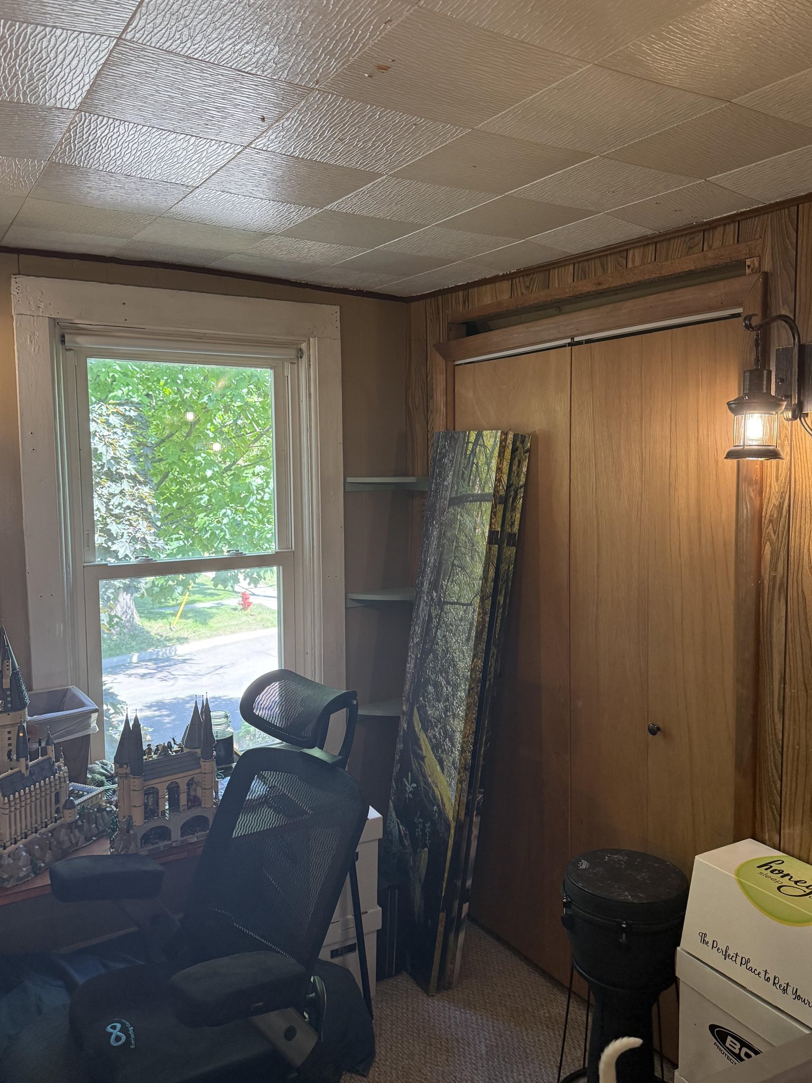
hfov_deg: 51.4
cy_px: 527
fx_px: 844
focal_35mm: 27
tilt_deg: -4.5
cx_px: 406
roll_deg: +0.7
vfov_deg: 65.3
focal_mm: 6.76
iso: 250
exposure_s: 1/120
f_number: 1.78
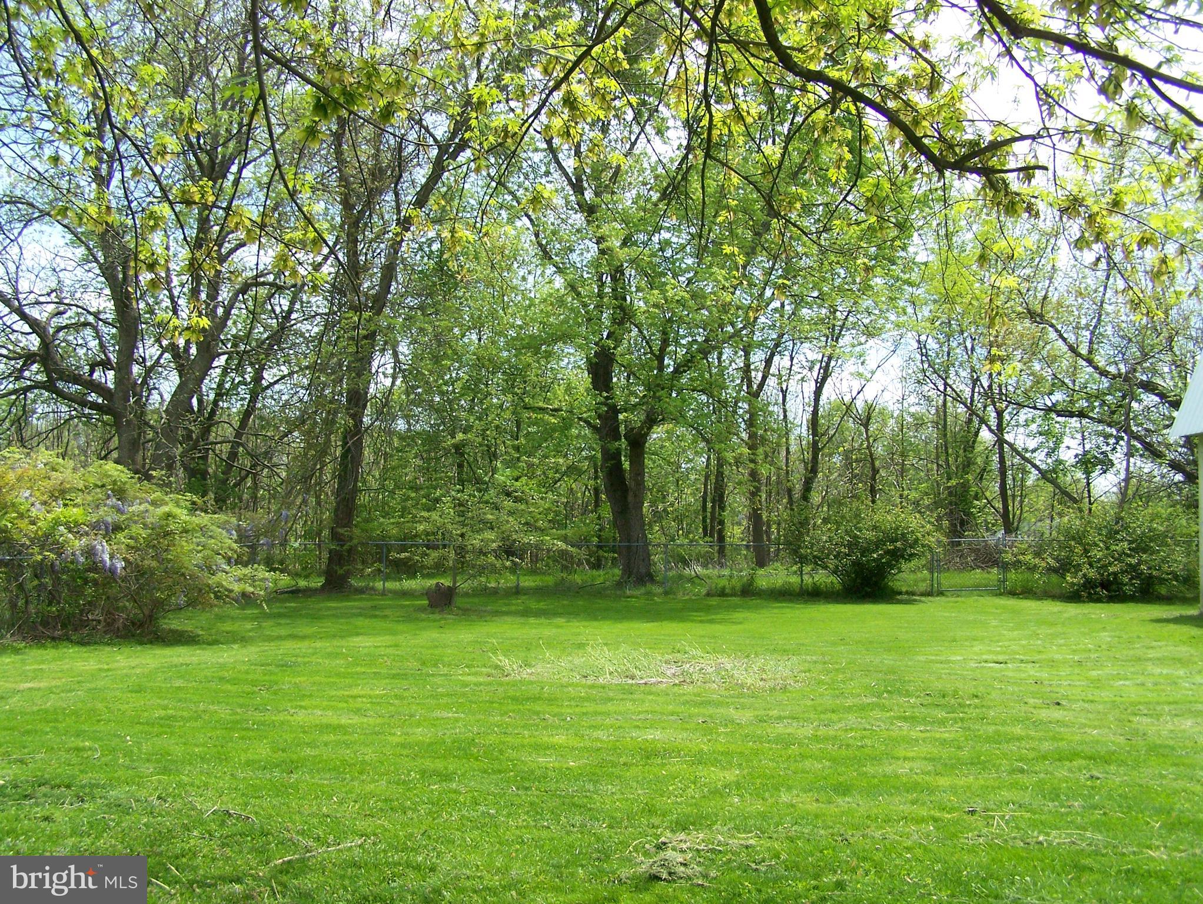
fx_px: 1322
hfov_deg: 48.9
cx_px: 602
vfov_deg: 37.8
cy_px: 452
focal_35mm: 38
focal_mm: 6.3
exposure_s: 1/800
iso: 160
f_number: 4
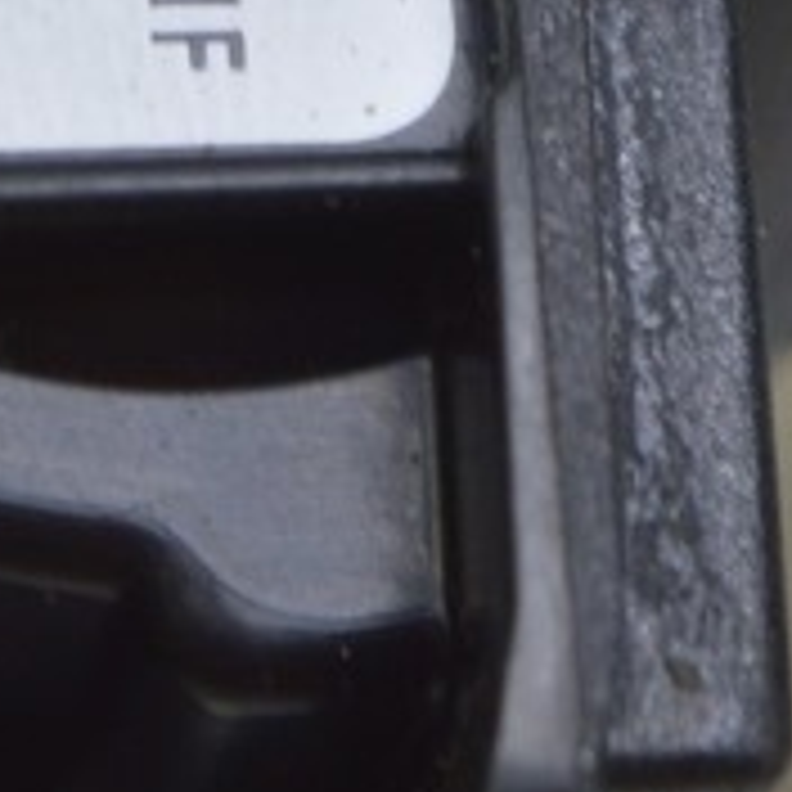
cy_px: -488
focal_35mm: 407
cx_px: 144
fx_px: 10547
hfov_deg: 4.3
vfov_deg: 4.3
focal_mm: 55
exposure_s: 1/20
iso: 400
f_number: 5.6
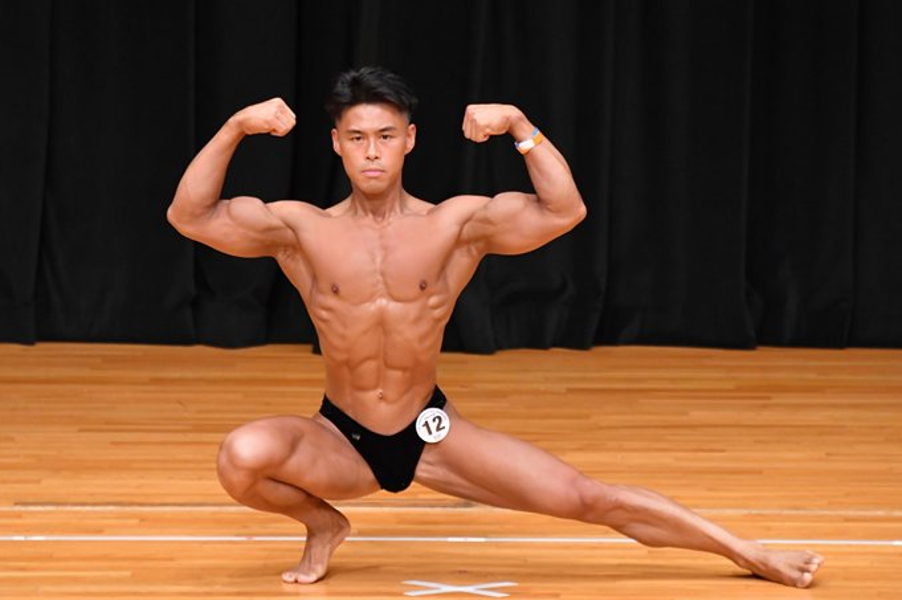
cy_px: 307
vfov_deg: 3.2
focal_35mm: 427
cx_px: 430
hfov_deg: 4.8
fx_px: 10691
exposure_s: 1/400
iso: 4000
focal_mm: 250
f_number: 5.6
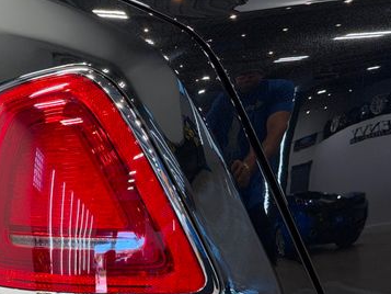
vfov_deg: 17.2
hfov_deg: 22.4
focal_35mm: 86
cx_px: 66
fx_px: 972
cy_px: 165
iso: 64
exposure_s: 1/120
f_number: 1.78
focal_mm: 6.76
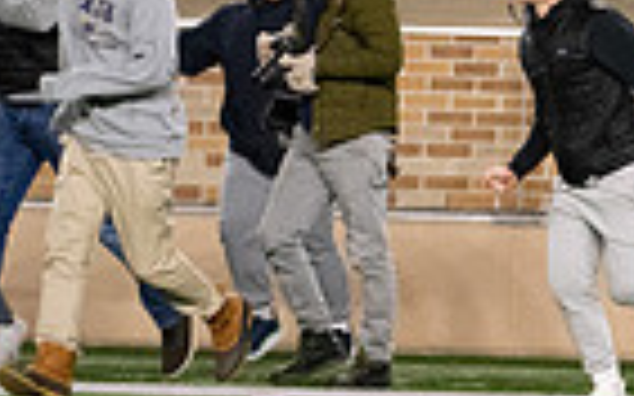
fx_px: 14508
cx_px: 967
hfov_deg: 2.5
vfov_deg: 1.6
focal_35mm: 840
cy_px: -214
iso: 5600
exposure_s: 1/500
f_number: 4
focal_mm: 200
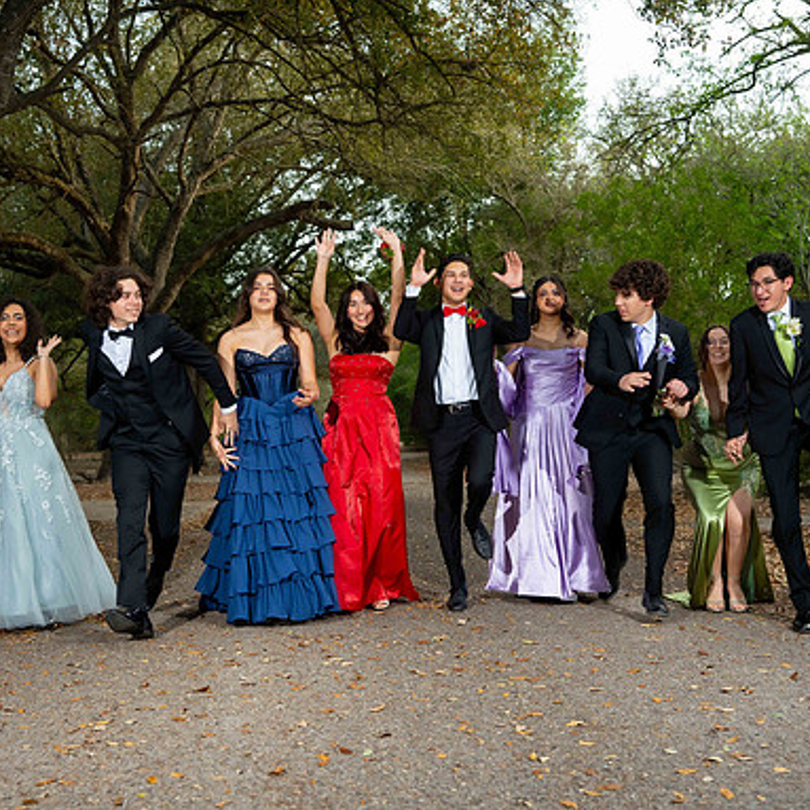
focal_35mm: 45
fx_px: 1191
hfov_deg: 37.5
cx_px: 355
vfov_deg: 37.6
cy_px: 403
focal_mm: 35
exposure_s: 1/200
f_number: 3.2
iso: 250
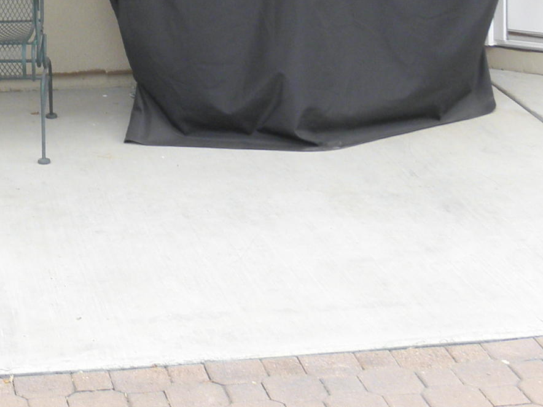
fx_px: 1490
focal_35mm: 95
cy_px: -249
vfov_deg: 14.3
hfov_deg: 20.0
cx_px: -2
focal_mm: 5
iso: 100
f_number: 3.5
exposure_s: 1/60
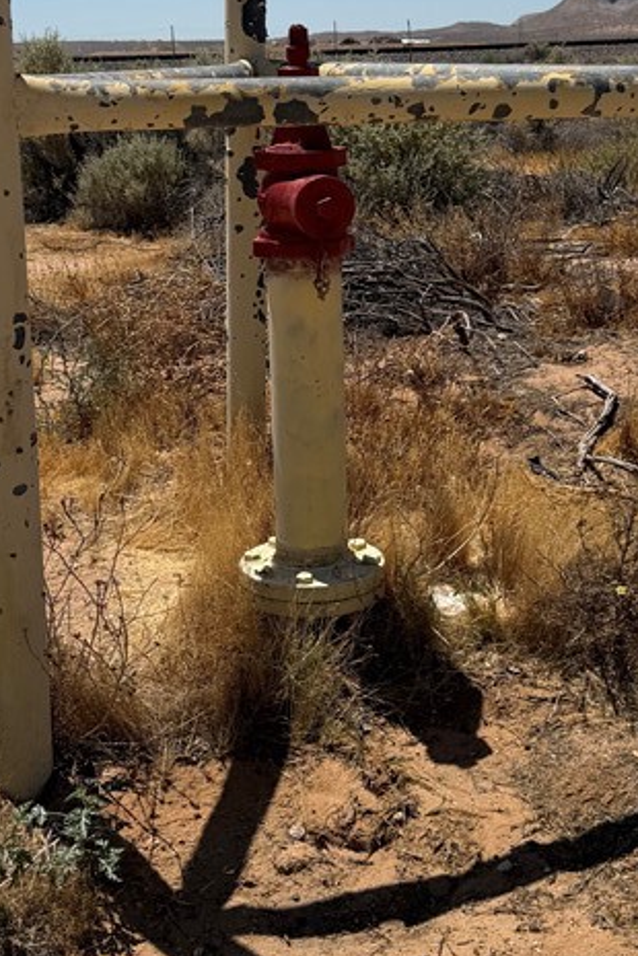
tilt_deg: -10.3
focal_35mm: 55
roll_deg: +1.5
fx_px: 1462
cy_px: 347
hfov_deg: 24.6
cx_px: 323
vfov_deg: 36.0
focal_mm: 6.76
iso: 80
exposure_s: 1/9091
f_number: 1.78
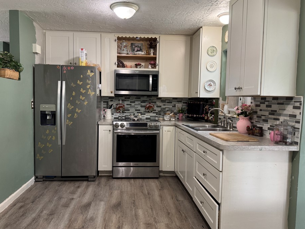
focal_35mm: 27
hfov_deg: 65.2
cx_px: 137
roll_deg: -1.2
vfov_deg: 51.4
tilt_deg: -5.8
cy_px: 115
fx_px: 238
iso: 250
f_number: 1.78
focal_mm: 6.76
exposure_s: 1/60
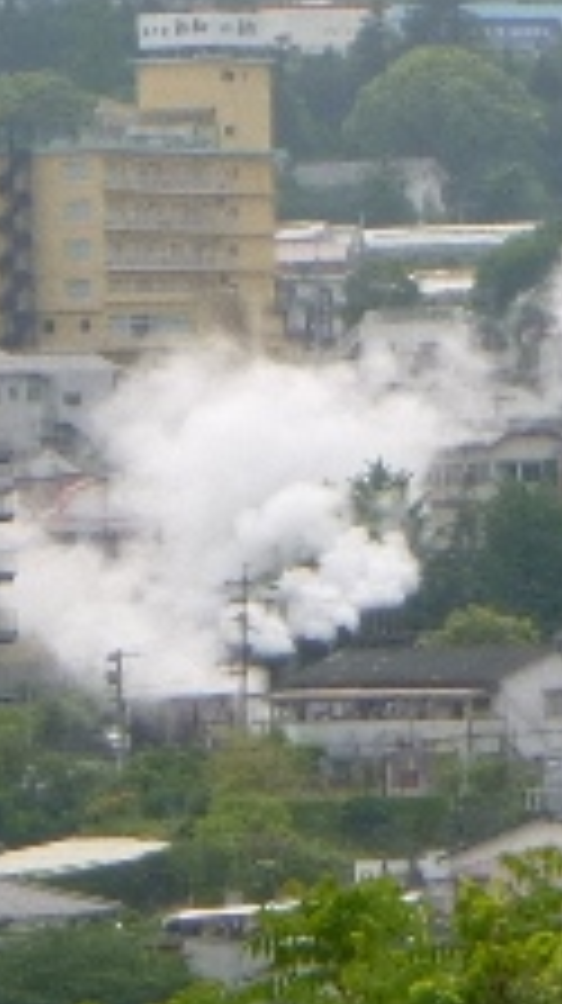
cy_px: 275
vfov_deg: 4.6
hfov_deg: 2.6
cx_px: 1843
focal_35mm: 466
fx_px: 12378
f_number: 5.7
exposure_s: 1/200
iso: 100
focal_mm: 16.7
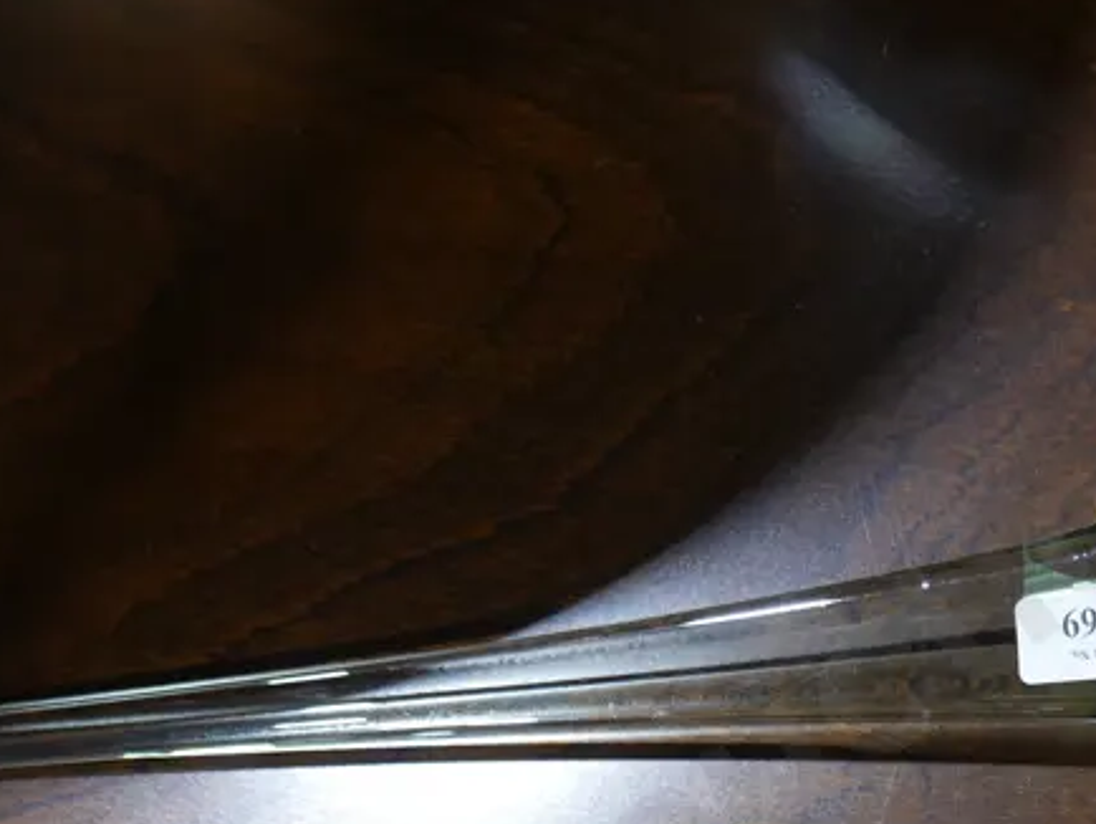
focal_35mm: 66
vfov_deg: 21.7
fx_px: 2091
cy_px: 757
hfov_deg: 29.0
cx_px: 790
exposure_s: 1/60
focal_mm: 14
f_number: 3.5
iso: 500
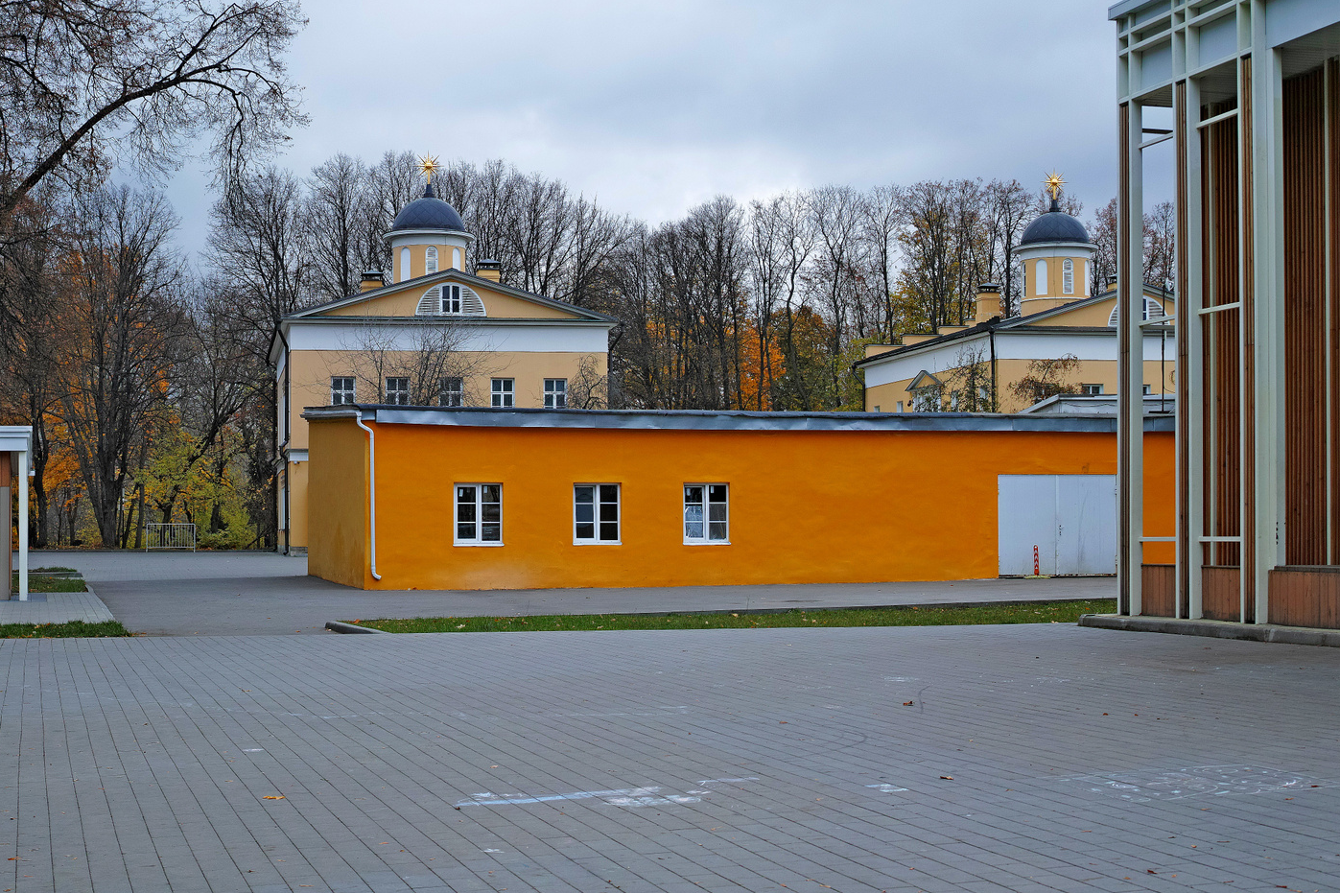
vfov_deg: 23.4
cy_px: 503
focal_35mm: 58
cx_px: 620
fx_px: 2158
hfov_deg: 34.5
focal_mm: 30
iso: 100
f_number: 4.5
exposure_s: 1/125
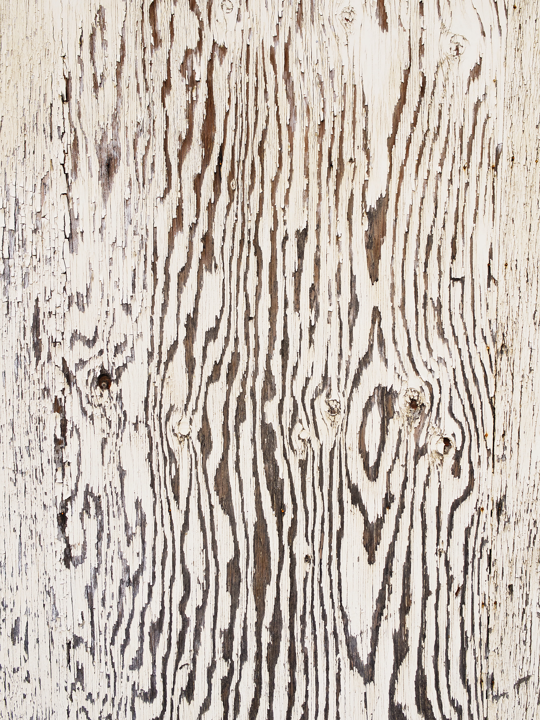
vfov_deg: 38.2
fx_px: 1040
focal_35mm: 50
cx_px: 270
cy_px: 360
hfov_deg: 29.1
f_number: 4
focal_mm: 25
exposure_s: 1/125
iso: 200
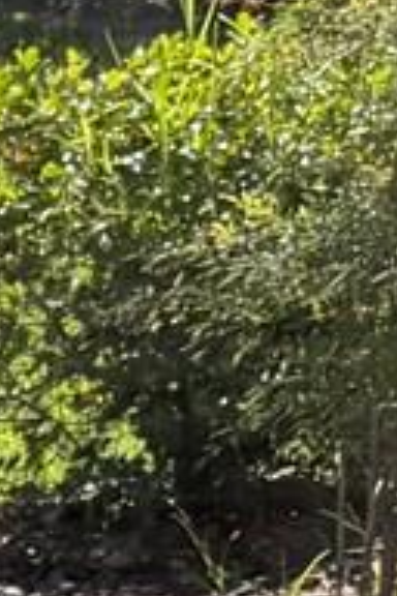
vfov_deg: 8.9
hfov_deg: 6.0
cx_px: -915
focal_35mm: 208
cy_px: 1474
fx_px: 3440
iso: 80
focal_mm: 6.76
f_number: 1.78
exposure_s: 1/2169
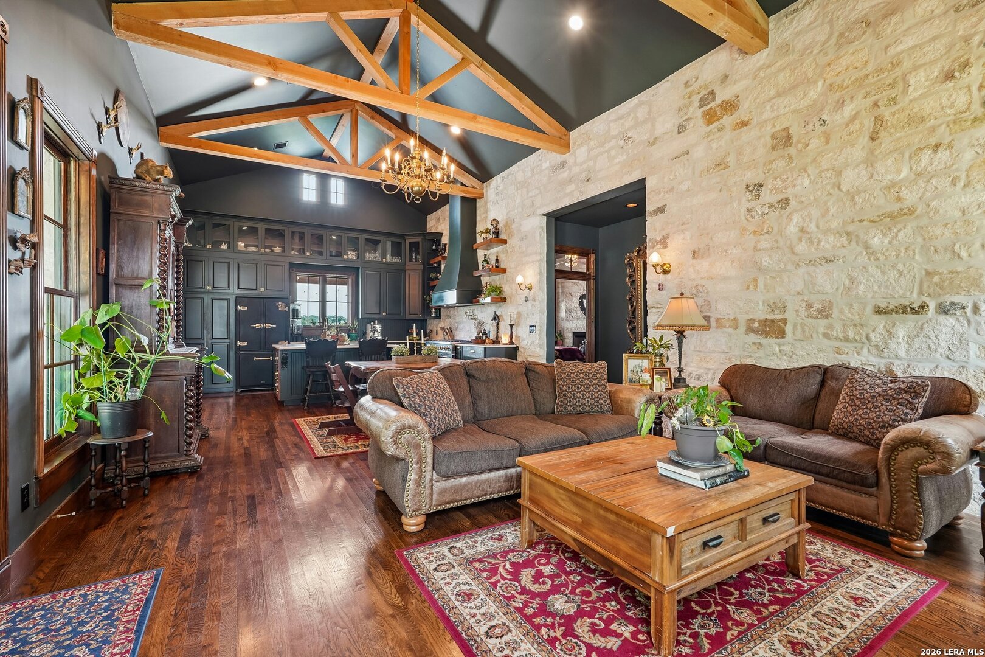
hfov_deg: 95.0
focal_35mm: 16
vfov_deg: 72.1
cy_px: 328
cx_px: 492
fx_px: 451
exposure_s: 1/8
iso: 400
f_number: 8
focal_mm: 16.5
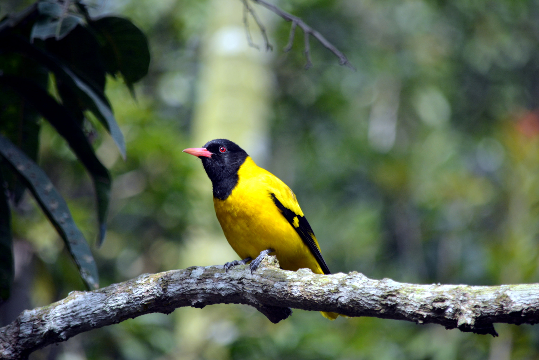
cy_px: 180
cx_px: 270
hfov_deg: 4.6
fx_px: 6740
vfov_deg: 3.1
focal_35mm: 450
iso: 400
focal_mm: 300
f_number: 5.6
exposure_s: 1/400
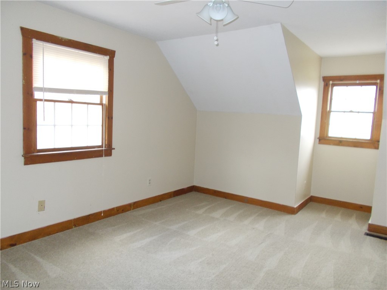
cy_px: 145
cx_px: 194
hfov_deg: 67.3
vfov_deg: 53.1
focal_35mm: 26
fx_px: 291
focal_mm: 4.6
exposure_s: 1/25
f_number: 3.2
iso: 250
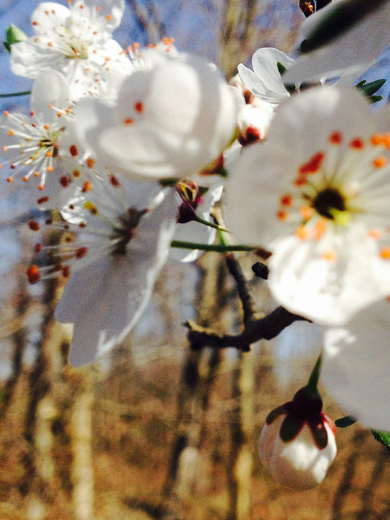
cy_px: 292
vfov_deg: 29.4
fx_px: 991
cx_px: 199
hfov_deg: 22.3
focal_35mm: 66
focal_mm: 4.28
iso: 50
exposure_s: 1/1972
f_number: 2.4
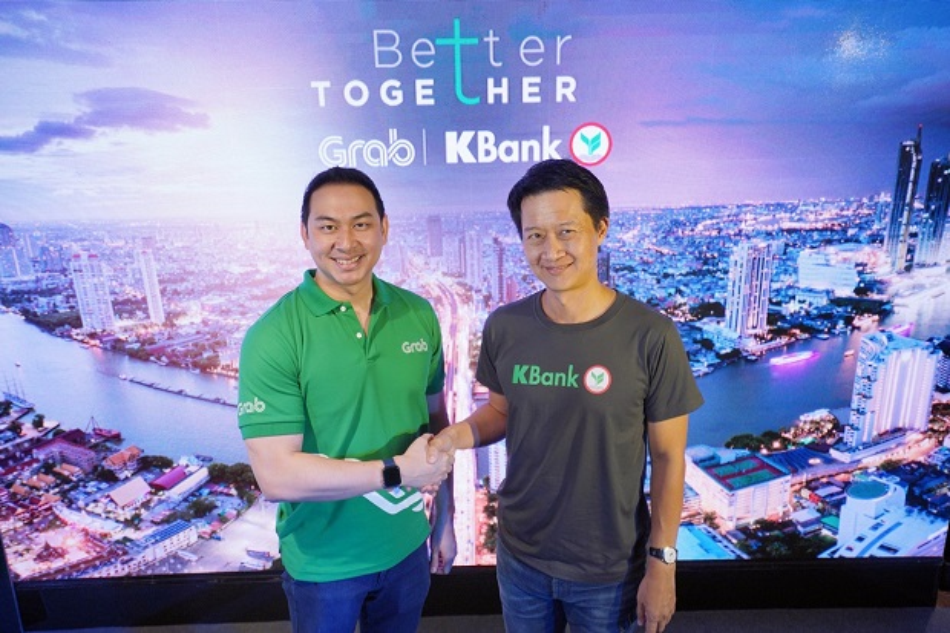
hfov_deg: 67.4
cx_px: 475
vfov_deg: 47.9
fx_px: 712
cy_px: 316
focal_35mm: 27
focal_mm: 27
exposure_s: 1/60
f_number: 4
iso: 400
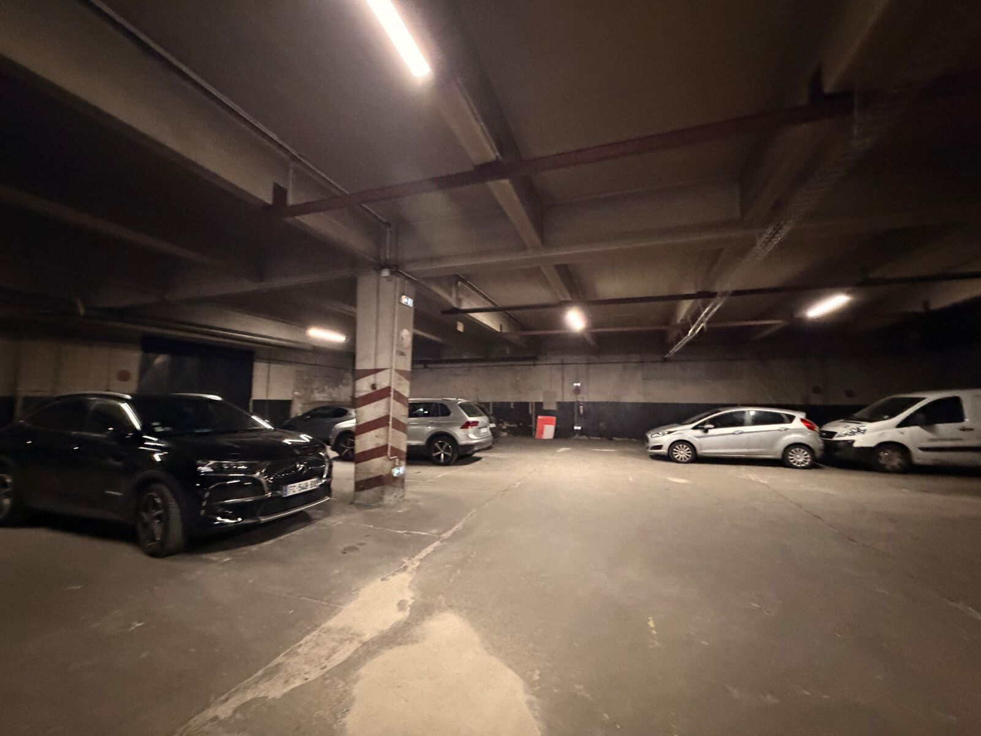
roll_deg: +3.5
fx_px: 397
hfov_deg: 102.1
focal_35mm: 14
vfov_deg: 85.7
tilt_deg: +2.0
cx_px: 490
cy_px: 368
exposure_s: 1/33
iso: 1600
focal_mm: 2.22
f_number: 2.2
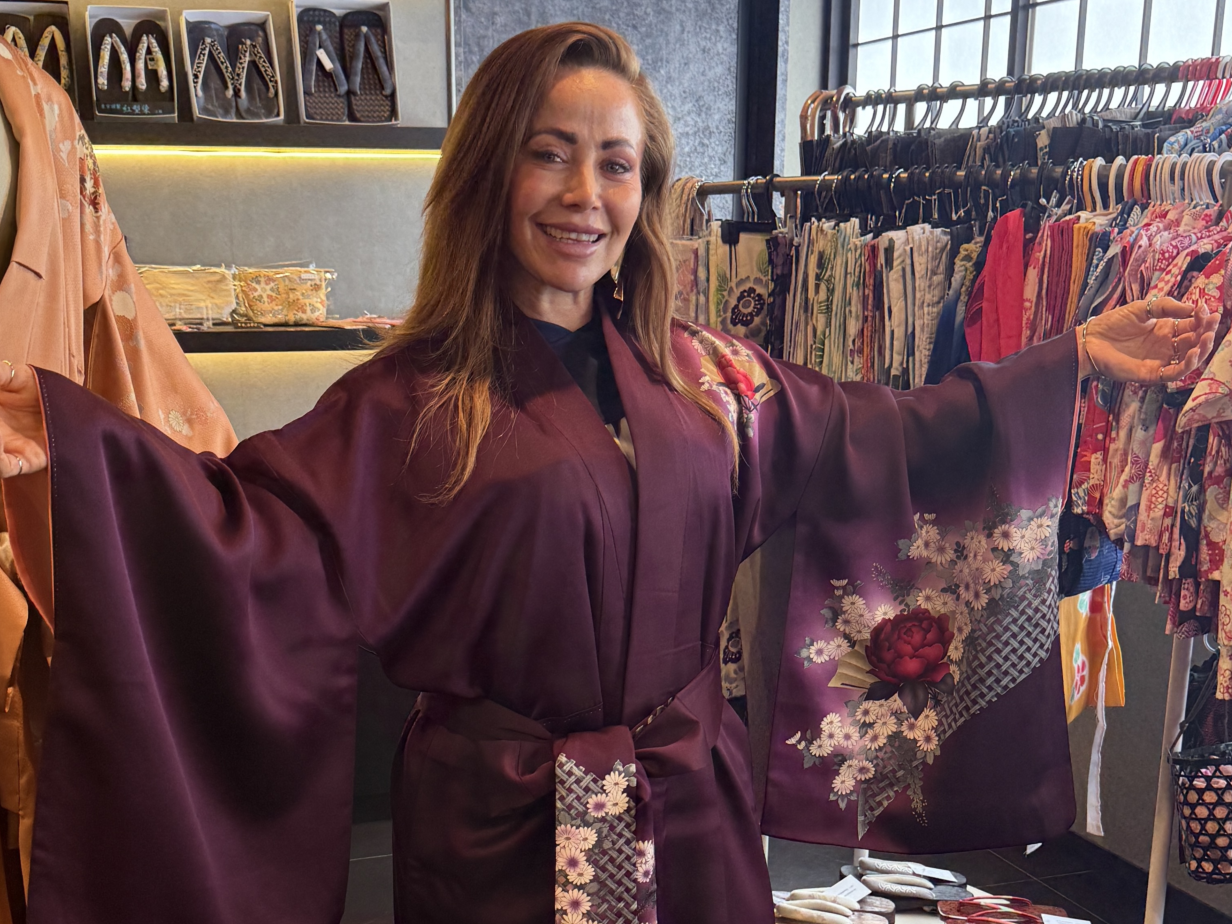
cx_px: 591
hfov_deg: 65.3
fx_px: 961
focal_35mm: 27
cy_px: 519
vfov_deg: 51.2
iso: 200
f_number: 1.78
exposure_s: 1/50
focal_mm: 6.76
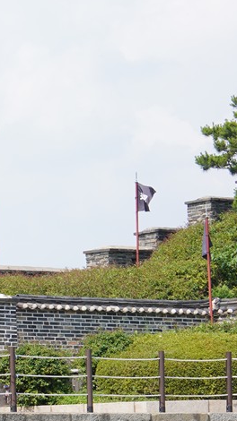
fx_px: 1745
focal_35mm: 156
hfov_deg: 6.9
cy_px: 365
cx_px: -505
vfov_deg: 13.7
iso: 100
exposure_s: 1/125
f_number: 9
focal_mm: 35
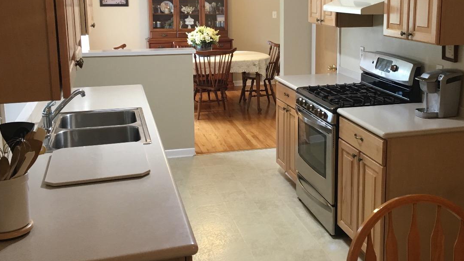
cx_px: 292
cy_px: 83
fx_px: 517
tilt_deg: -9.7
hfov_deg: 47.9
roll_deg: +0.6
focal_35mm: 42
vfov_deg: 28.1
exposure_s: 1/30
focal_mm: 4.15
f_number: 2.2
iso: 80
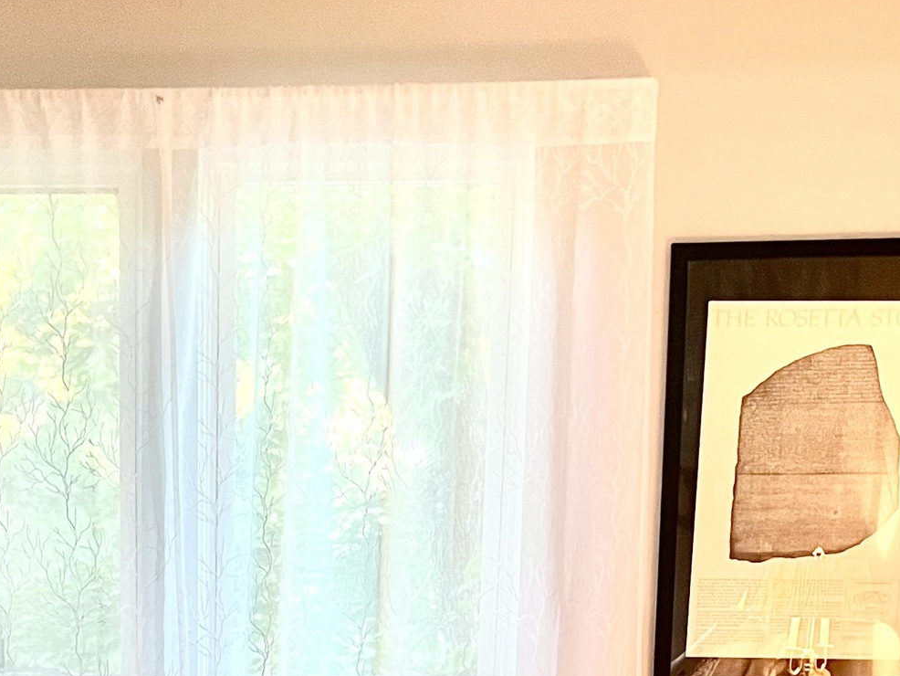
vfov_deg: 16.5
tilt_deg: -12.0
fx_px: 2106
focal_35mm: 81
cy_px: 1032
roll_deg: -0.3
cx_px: 223
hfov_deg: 23.9
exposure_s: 1/60
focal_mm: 5.7
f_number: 1.5
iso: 200
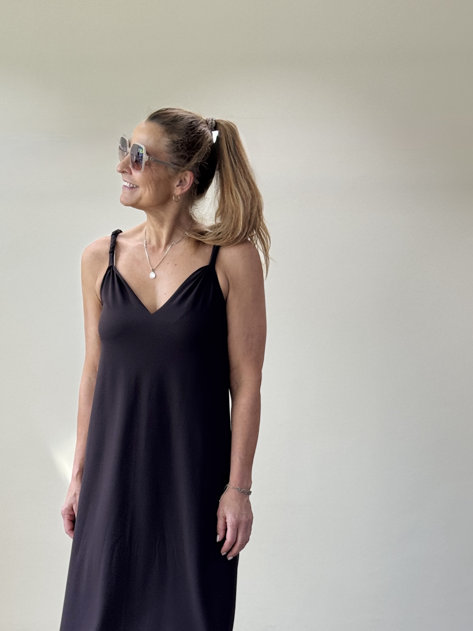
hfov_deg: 20.1
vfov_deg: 26.4
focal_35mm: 73
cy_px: 468
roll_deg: +0.6
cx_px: 173
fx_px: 1330
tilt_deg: -7.8
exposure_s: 1/132
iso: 50
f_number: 1.78
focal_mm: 6.76
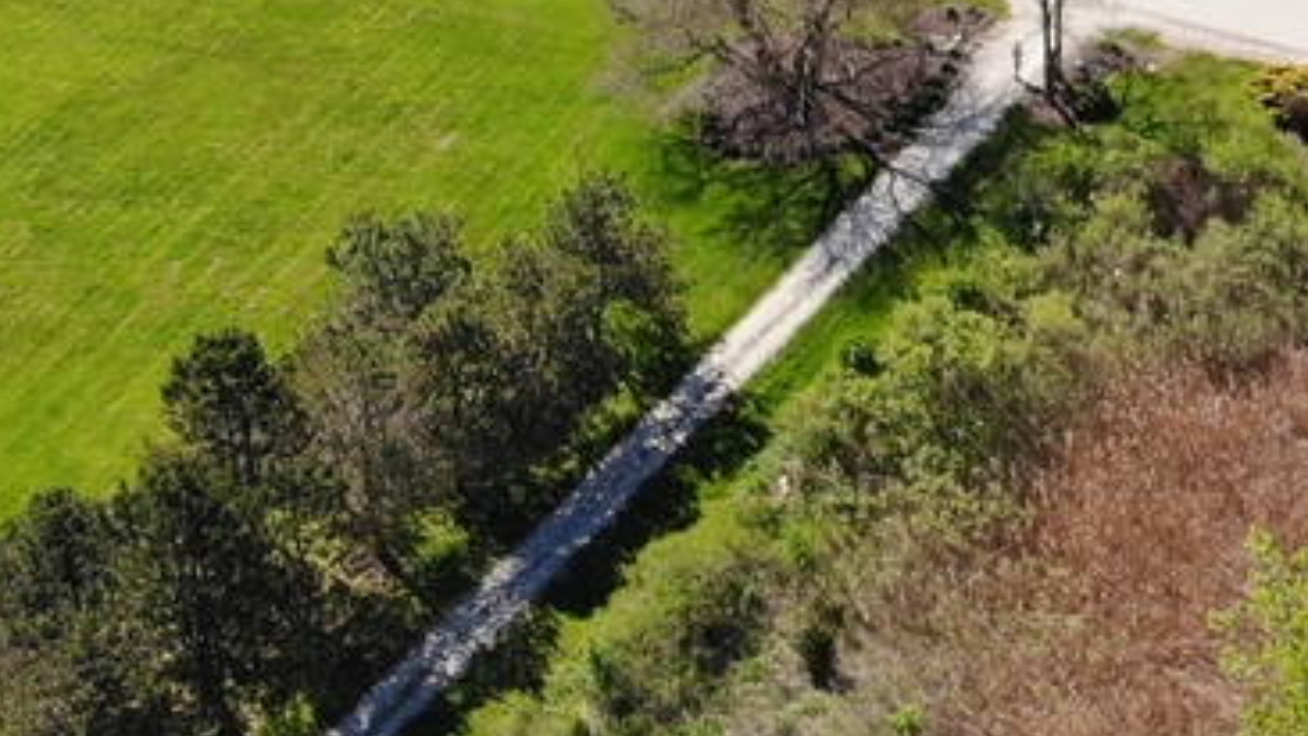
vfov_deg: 11.6
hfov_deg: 19.8
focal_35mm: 103
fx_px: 3573
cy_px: -100
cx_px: 1471
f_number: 2.8
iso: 100
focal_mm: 4.5
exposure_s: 1/493
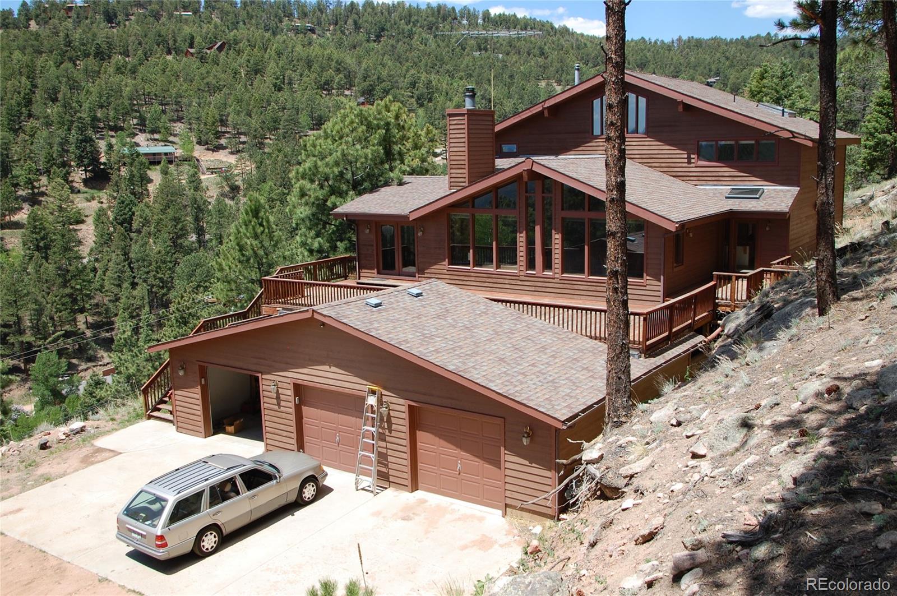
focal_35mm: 33
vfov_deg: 39.9
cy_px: 298
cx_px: 448
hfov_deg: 57.3
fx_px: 821
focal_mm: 22
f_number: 8
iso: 200
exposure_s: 1/250
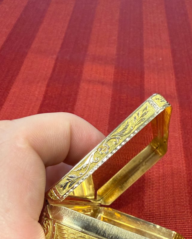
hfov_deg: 42.0
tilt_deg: -54.0
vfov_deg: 49.5
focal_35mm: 35
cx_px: 116
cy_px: 178
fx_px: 248
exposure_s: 1/50
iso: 320
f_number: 2.2
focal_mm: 2.22
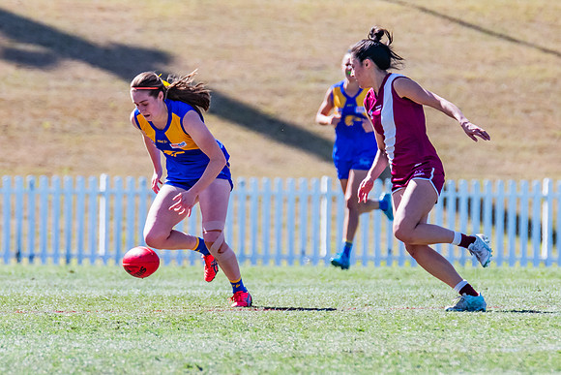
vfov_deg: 1.6
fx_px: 13430
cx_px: 215
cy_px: 159
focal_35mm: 862
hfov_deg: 2.4
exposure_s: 1/1600
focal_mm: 420
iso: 800
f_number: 7.1
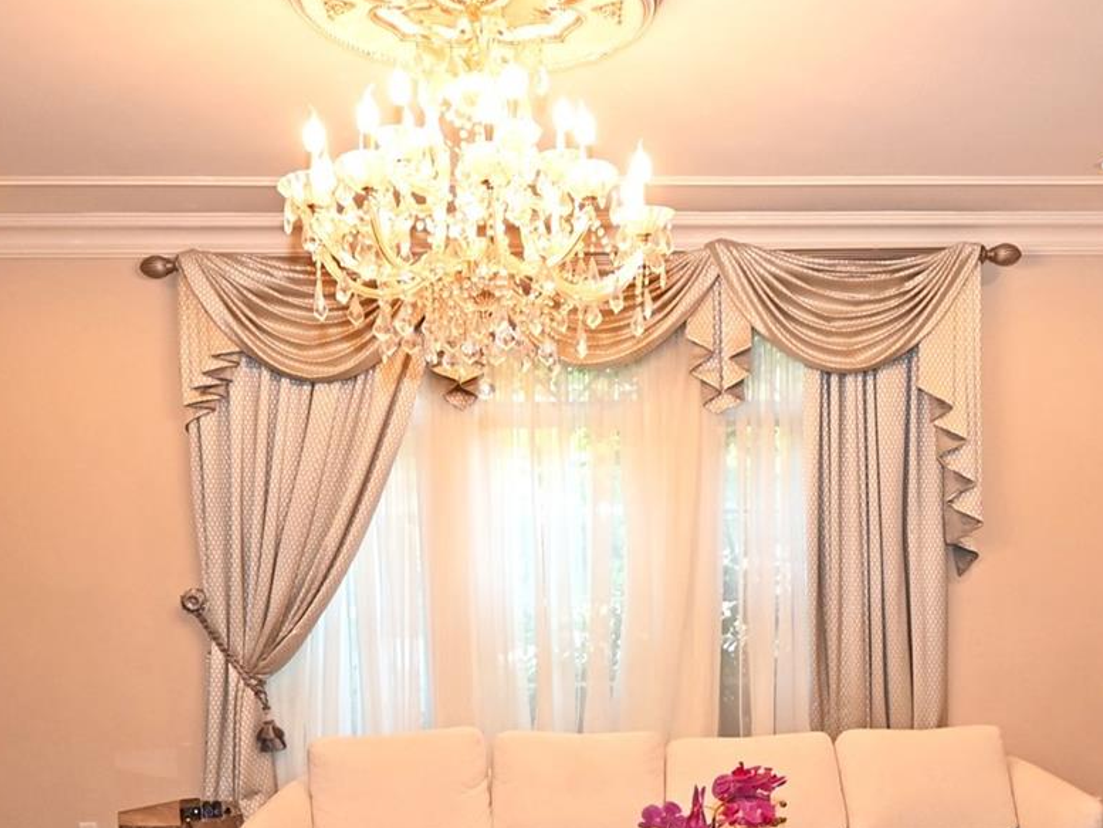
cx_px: 666
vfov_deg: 36.4
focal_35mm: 38
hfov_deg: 48.7
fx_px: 1211
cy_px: 667
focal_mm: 10
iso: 450
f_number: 4
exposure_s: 1/60
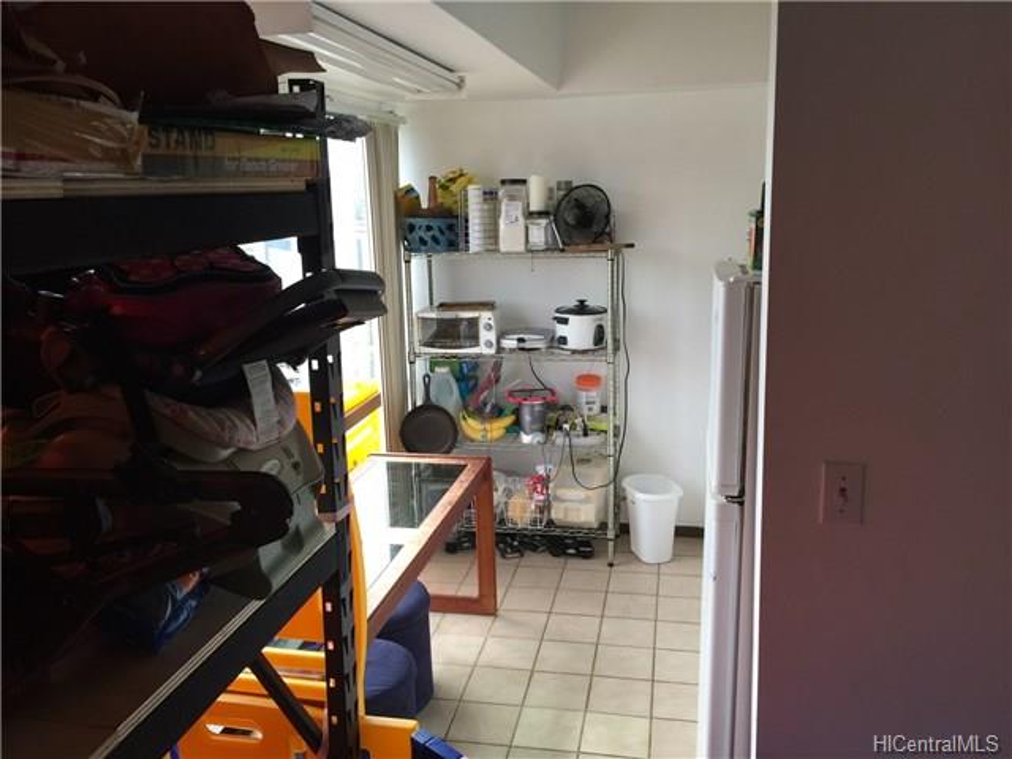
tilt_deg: -13.9
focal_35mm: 29
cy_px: 380
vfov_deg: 48.2
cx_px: 506
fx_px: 848
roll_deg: -0.9
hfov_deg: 61.7
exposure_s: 1/30
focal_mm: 4.15
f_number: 2.2
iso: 32
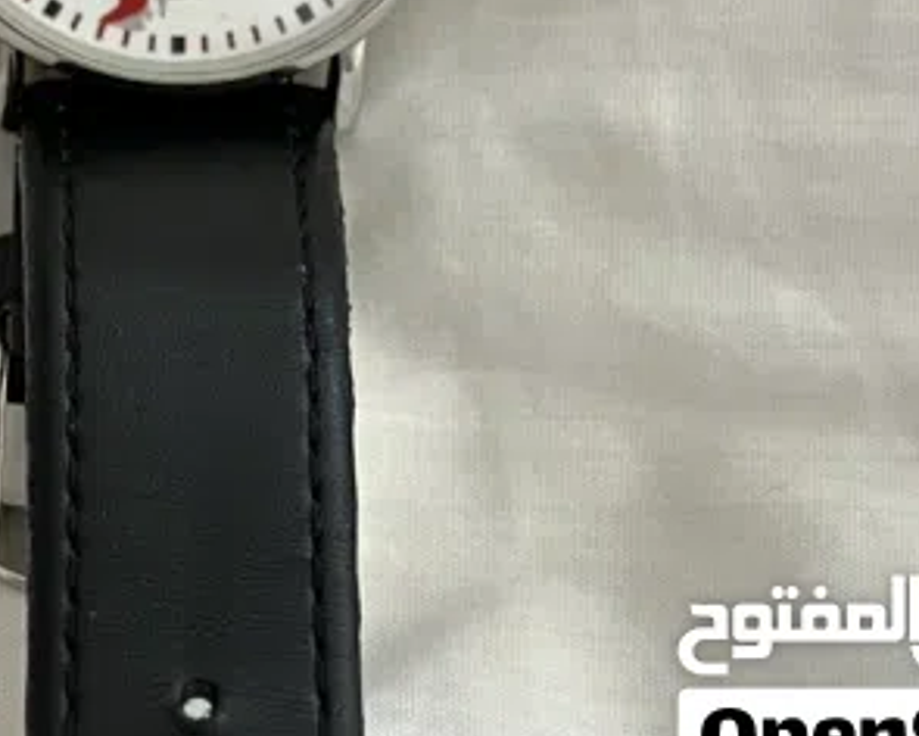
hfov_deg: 33.3
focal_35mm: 55
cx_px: 209
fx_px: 1496
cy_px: 125
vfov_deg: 27.0
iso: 500
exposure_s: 1/33
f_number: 1.5
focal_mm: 5.7
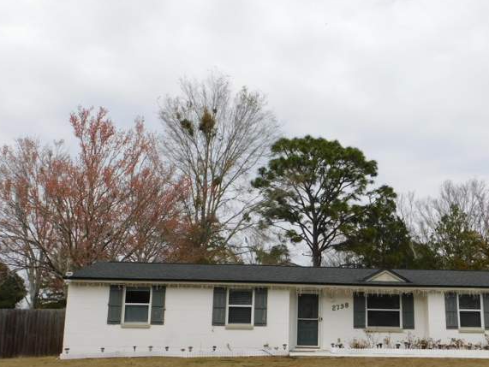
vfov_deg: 34.4
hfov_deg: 44.3
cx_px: 317
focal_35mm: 42
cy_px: 198
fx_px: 594
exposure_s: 1/1000
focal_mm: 5.3
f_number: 3.2
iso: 125
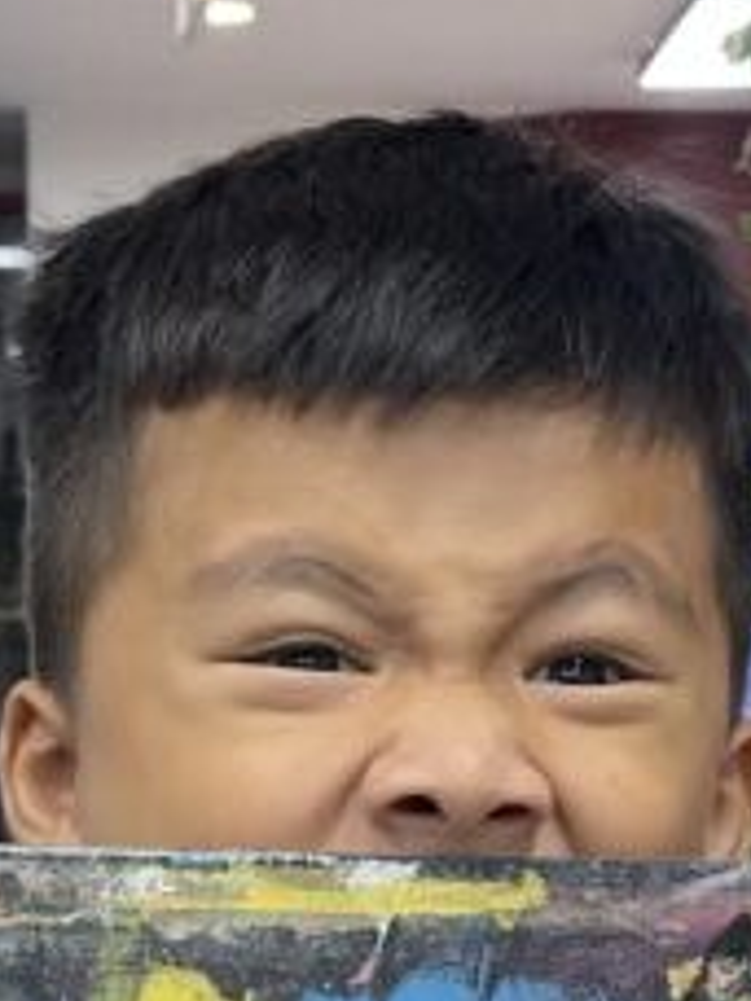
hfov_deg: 13.0
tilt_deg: -8.4
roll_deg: -0.2
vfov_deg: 17.0
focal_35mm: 114
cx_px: 334
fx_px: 3298
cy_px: 931
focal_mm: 5.1
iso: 64
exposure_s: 1/100
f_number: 1.6
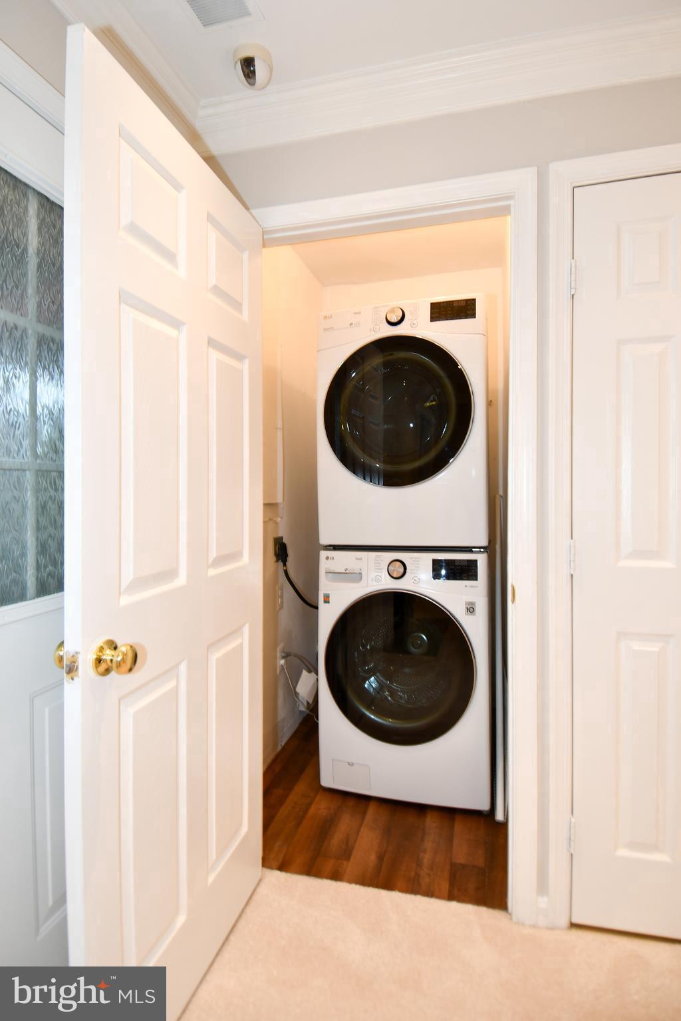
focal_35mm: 18
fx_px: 511
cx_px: 340
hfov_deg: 67.4
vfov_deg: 90.0
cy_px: 510
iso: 360
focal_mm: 12
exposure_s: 1/60
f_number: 4
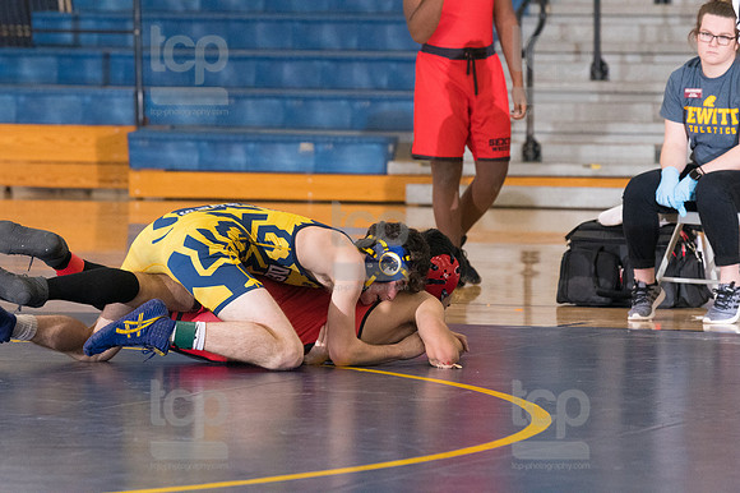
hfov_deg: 6.9
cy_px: 246
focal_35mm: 300
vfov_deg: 4.6
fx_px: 6163
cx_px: 370
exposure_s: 1/250
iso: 2000
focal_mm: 200
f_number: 5.6
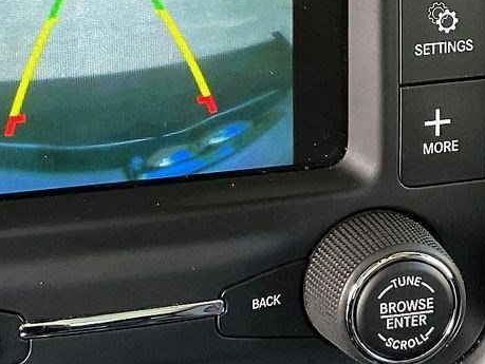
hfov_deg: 19.3
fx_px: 1416
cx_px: 117
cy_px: 36
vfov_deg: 14.5
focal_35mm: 101
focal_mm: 3
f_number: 1.8
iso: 100
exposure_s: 1/60
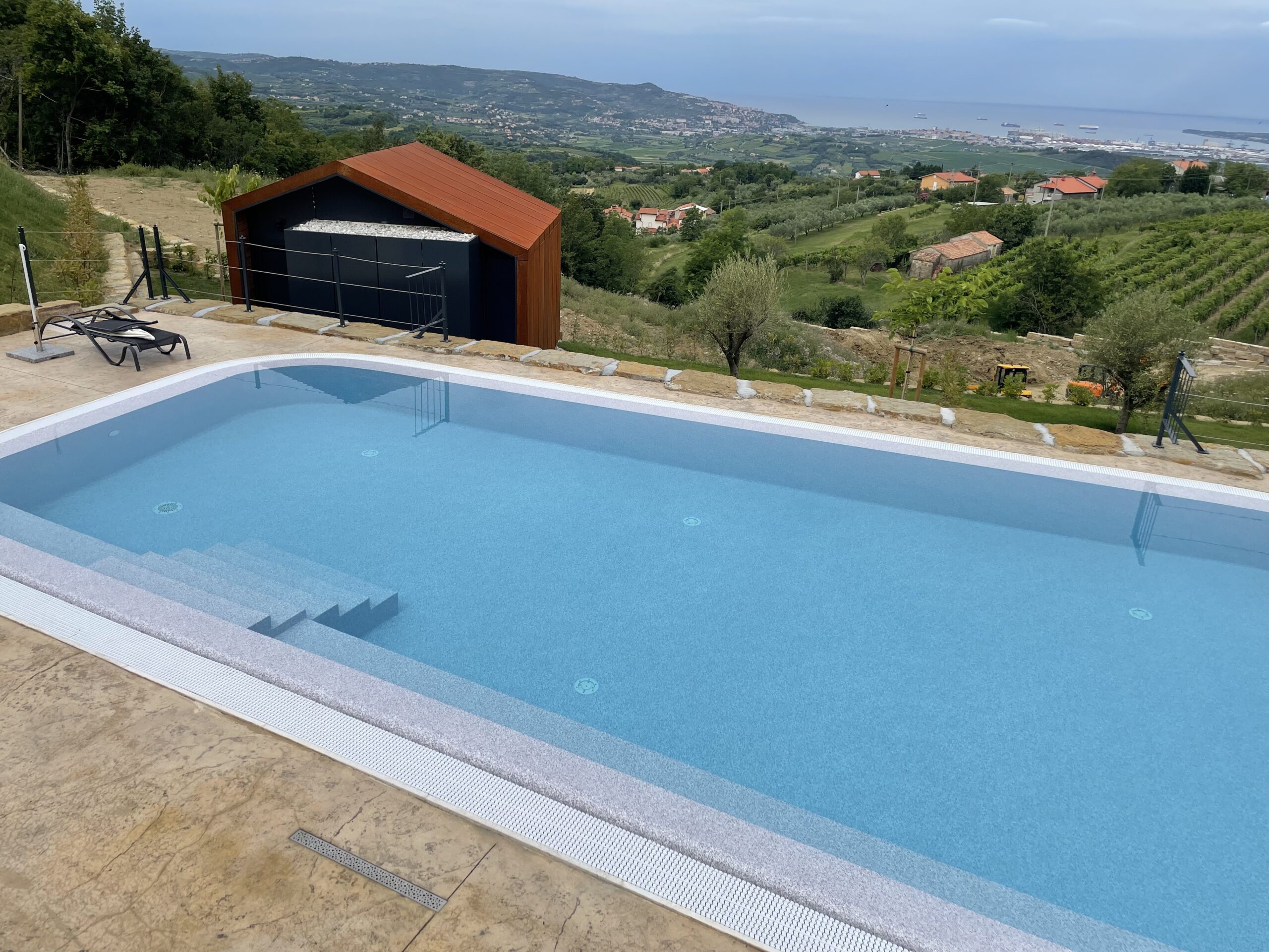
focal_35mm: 26
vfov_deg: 53.1
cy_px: 476
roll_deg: -3.1
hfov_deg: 67.3
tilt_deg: -22.7
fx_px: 953
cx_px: 634
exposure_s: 1/6135
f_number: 1.6
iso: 32
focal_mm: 4.2
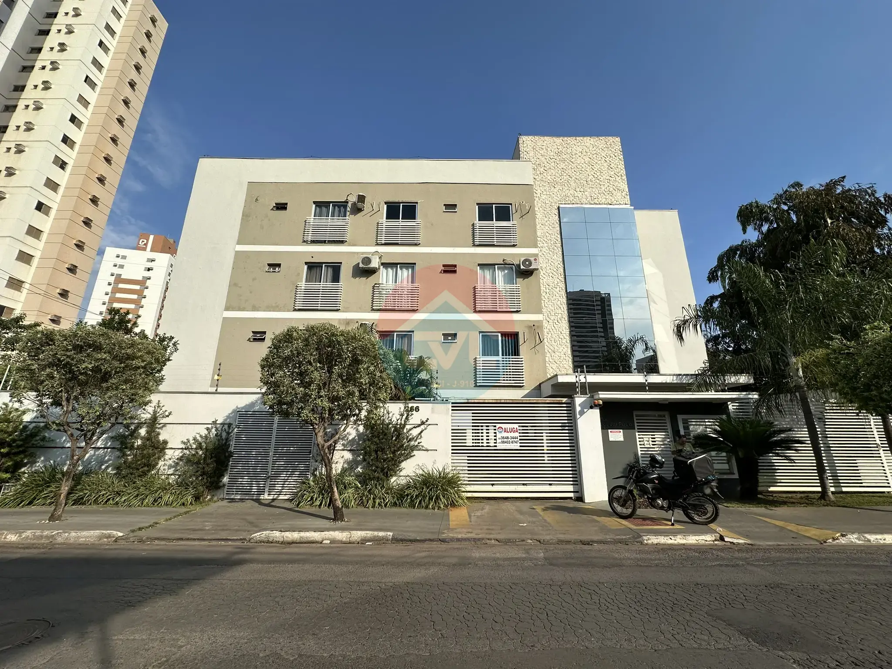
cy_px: 334
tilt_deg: +16.6
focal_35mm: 14
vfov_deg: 85.7
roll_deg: -0.5
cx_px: 446
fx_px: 361
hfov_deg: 102.1
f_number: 2.2
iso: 50
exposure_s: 1/2882
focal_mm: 2.22
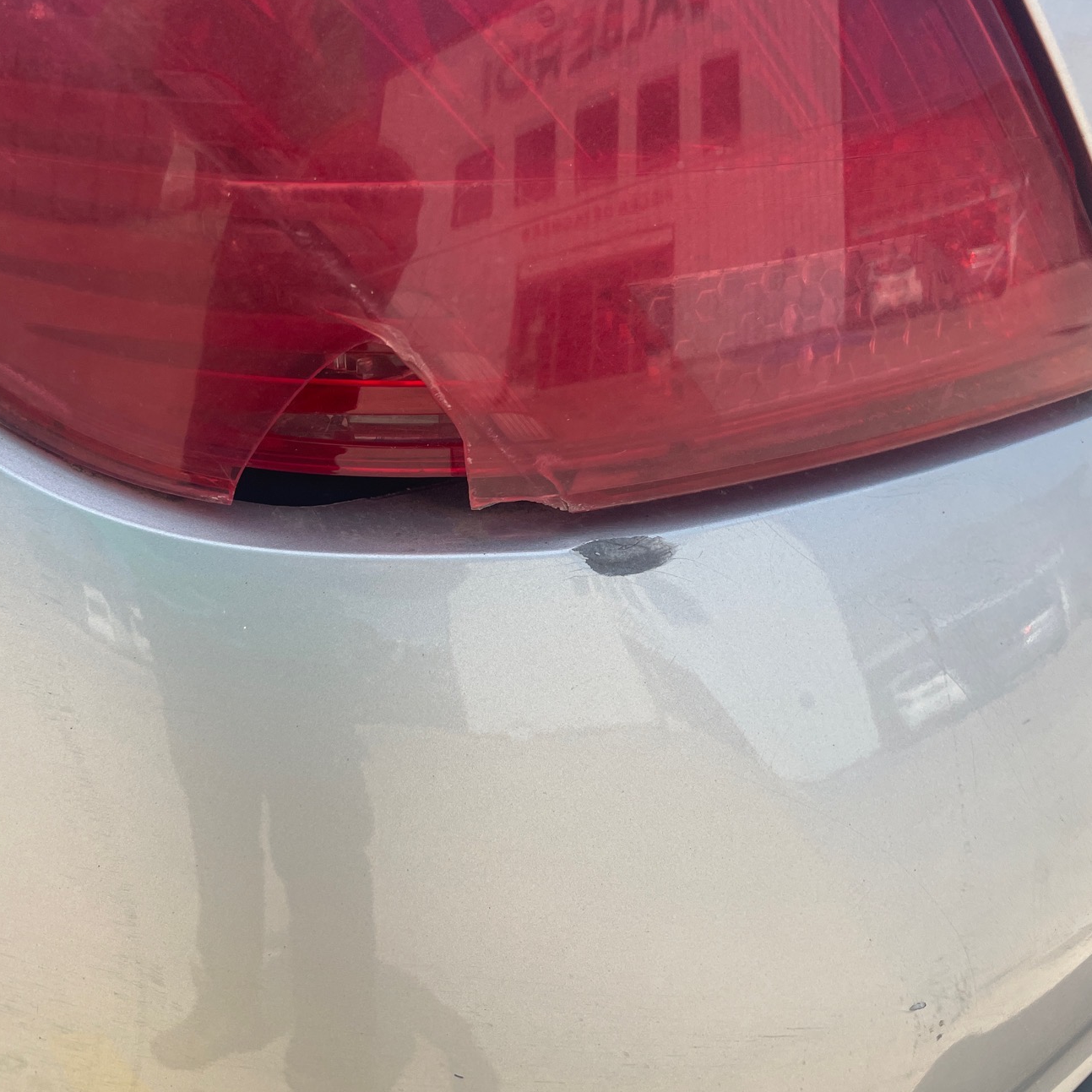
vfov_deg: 51.1
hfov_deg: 49.9
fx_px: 1142
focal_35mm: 32
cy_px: 534
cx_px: 334
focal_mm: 4.2
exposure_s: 1/2304
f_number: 1.6
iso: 32
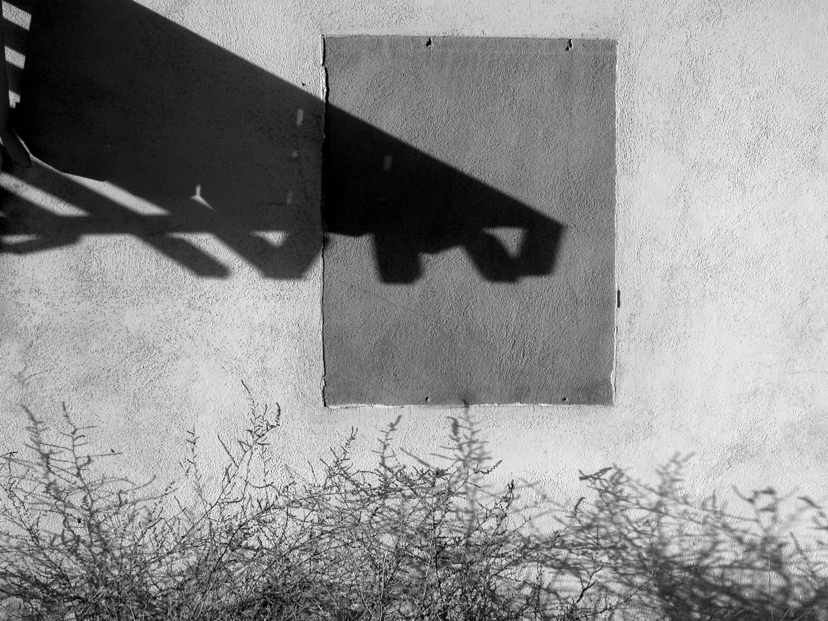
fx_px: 1579
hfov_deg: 29.4
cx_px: 414
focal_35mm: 66
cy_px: 310
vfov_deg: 22.3
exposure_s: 1/513
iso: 100
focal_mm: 16.8
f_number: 6.5
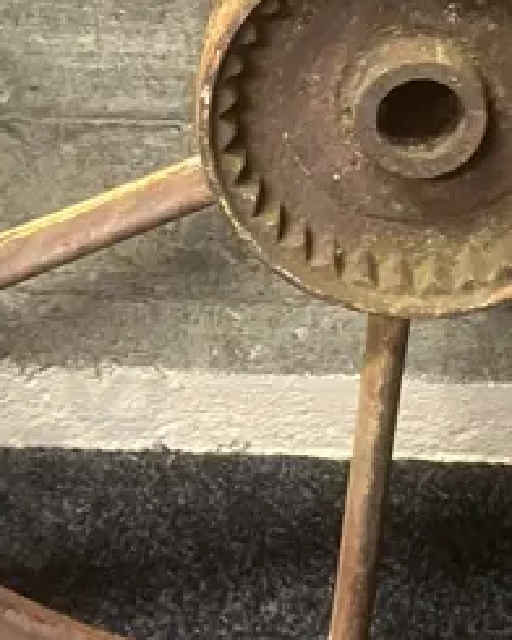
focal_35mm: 114
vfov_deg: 16.4
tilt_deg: -33.3
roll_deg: -0.5
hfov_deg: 13.4
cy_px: -29
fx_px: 2159
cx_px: 428
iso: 250
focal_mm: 3.99
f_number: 1.8
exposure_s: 1/33
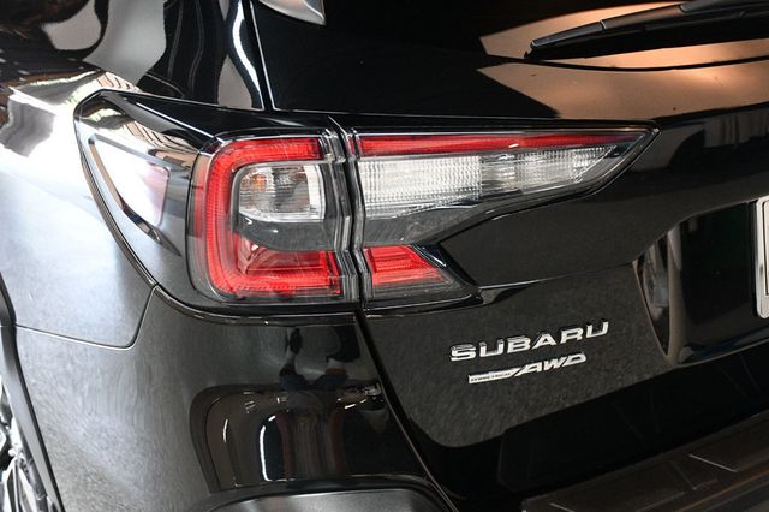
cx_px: 384
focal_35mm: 45
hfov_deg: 43.6
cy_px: 256
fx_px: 961
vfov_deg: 29.8
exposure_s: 1/100
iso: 3200
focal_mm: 30
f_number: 4
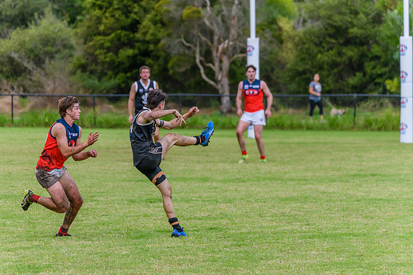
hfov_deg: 7.5
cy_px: 151
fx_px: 3159
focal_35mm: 275
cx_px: 186
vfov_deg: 5.0
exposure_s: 1/2000
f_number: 5.6
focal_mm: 250
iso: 1100
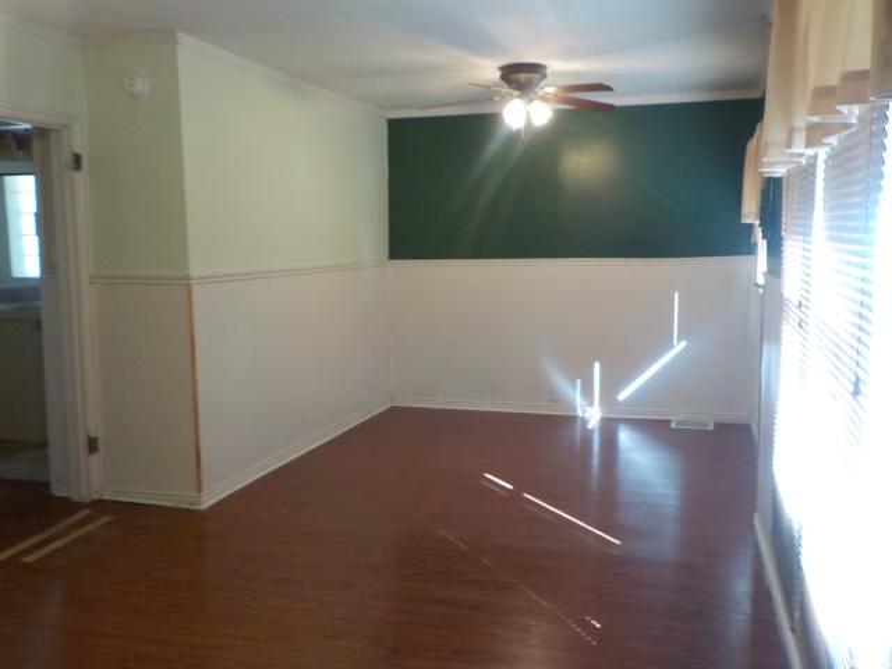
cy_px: 334
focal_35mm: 30
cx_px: 446
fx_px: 773
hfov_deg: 60.0
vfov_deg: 46.8
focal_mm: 4.1
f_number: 3.3
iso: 200
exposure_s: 1/30
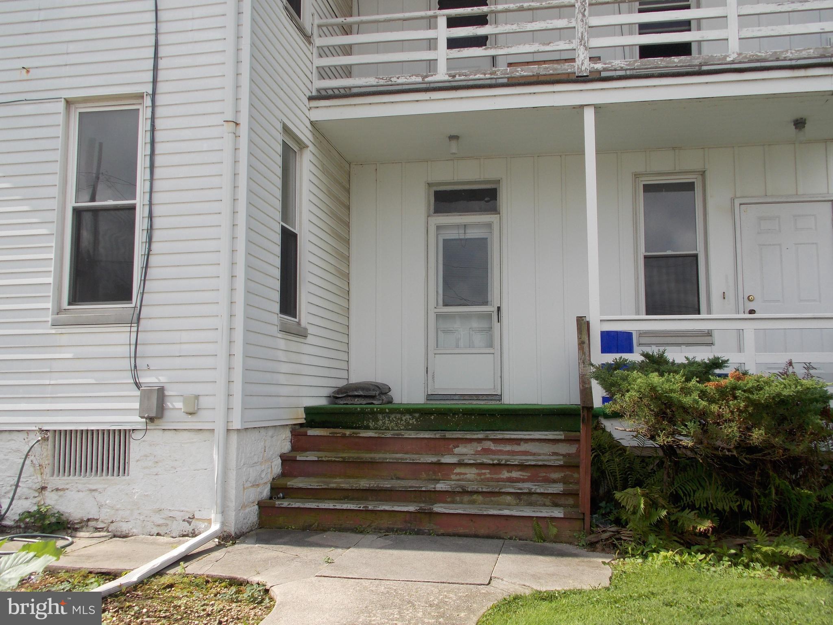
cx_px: 416
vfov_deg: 46.8
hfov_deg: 60.0
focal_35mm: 30
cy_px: 312
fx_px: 722
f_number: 3.3
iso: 80
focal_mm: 5.3
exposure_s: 1/640
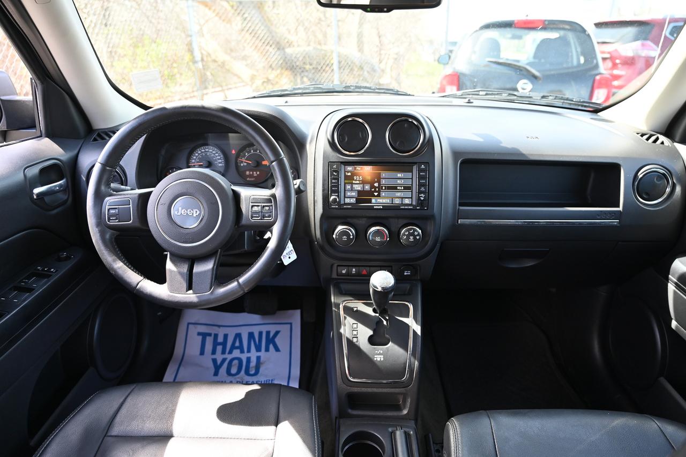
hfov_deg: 73.8
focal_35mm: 24
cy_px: 228
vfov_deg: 53.1
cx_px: 343
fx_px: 457
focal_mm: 24
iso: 400
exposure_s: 1/160
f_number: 4
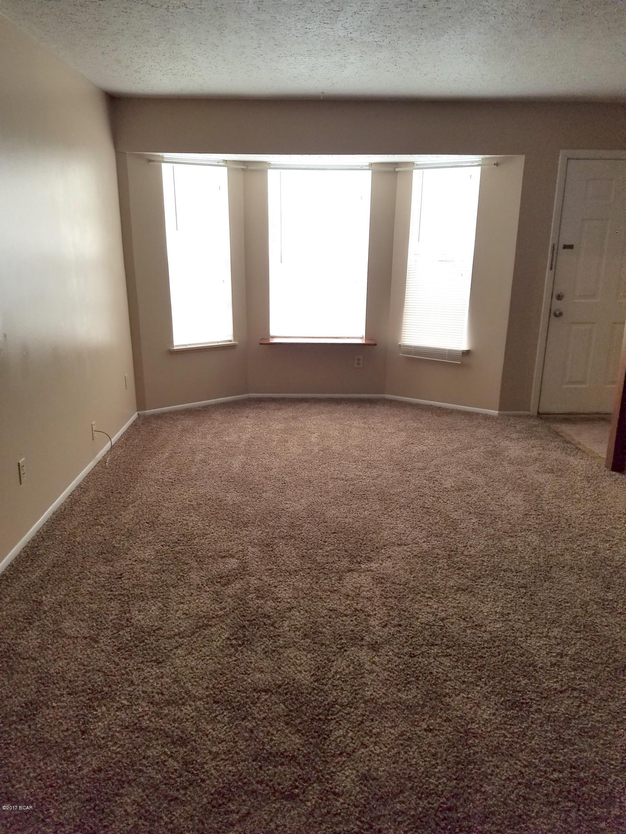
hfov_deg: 53.1
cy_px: 417
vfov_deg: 67.3
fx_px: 627
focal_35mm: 26
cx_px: 313
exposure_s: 1/120
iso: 100
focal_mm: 4.2
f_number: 1.7
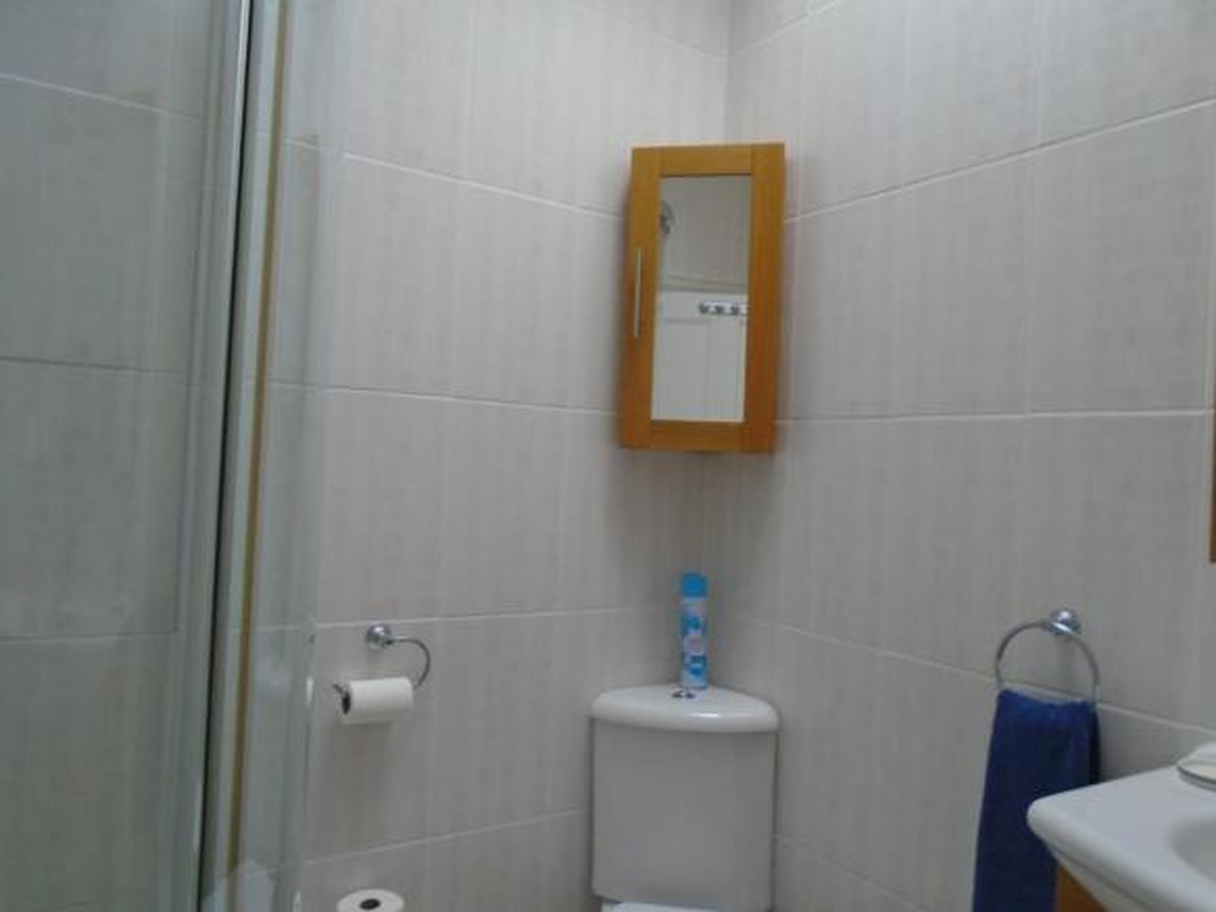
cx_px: 608
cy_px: 456
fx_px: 913
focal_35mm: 26
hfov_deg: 67.3
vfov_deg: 53.0
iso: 100
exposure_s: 1/30
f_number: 3.2
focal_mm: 4.6
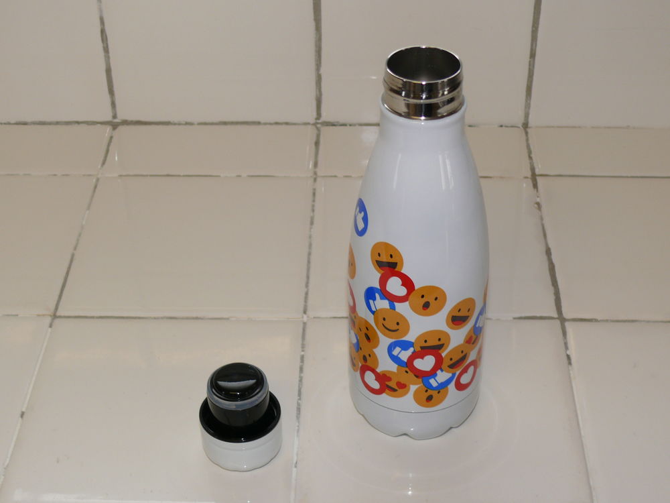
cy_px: 252
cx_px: 335
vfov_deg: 22.9
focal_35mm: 64
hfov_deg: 30.3
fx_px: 1239
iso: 100
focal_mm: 11.2
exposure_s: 1/30
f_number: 3.2
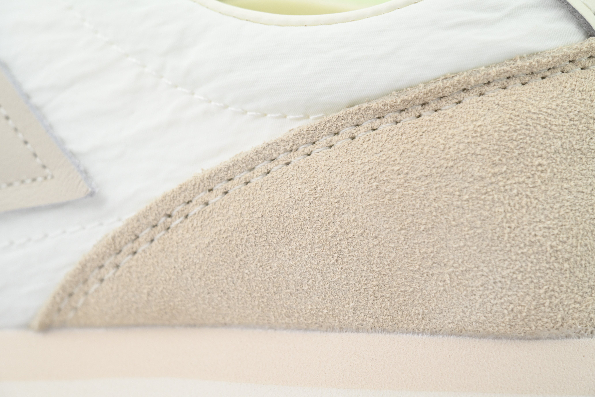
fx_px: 1983
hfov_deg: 17.1
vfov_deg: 11.4
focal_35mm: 120
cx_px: 298
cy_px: 198
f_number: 10
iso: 400
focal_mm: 120
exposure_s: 1/100
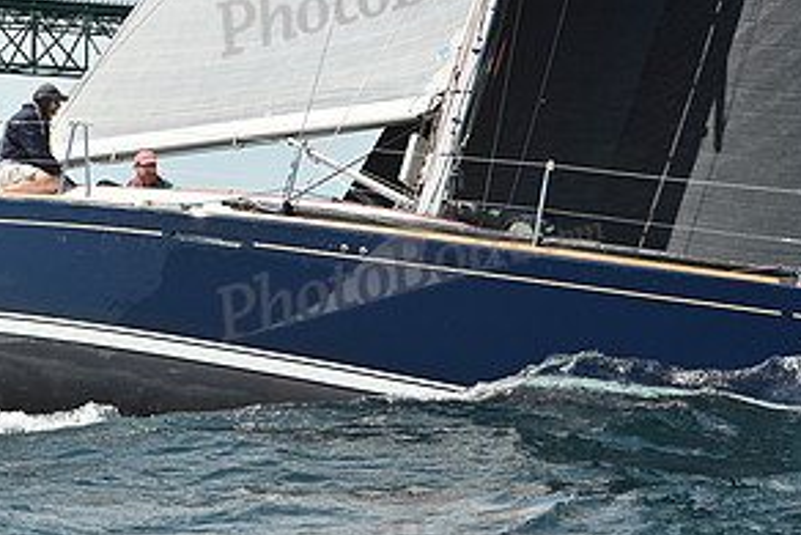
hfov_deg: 14.6
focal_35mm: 139
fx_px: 3094
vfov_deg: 9.9
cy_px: 166
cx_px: 77
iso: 320
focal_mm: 70
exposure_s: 1/1250
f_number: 7.1
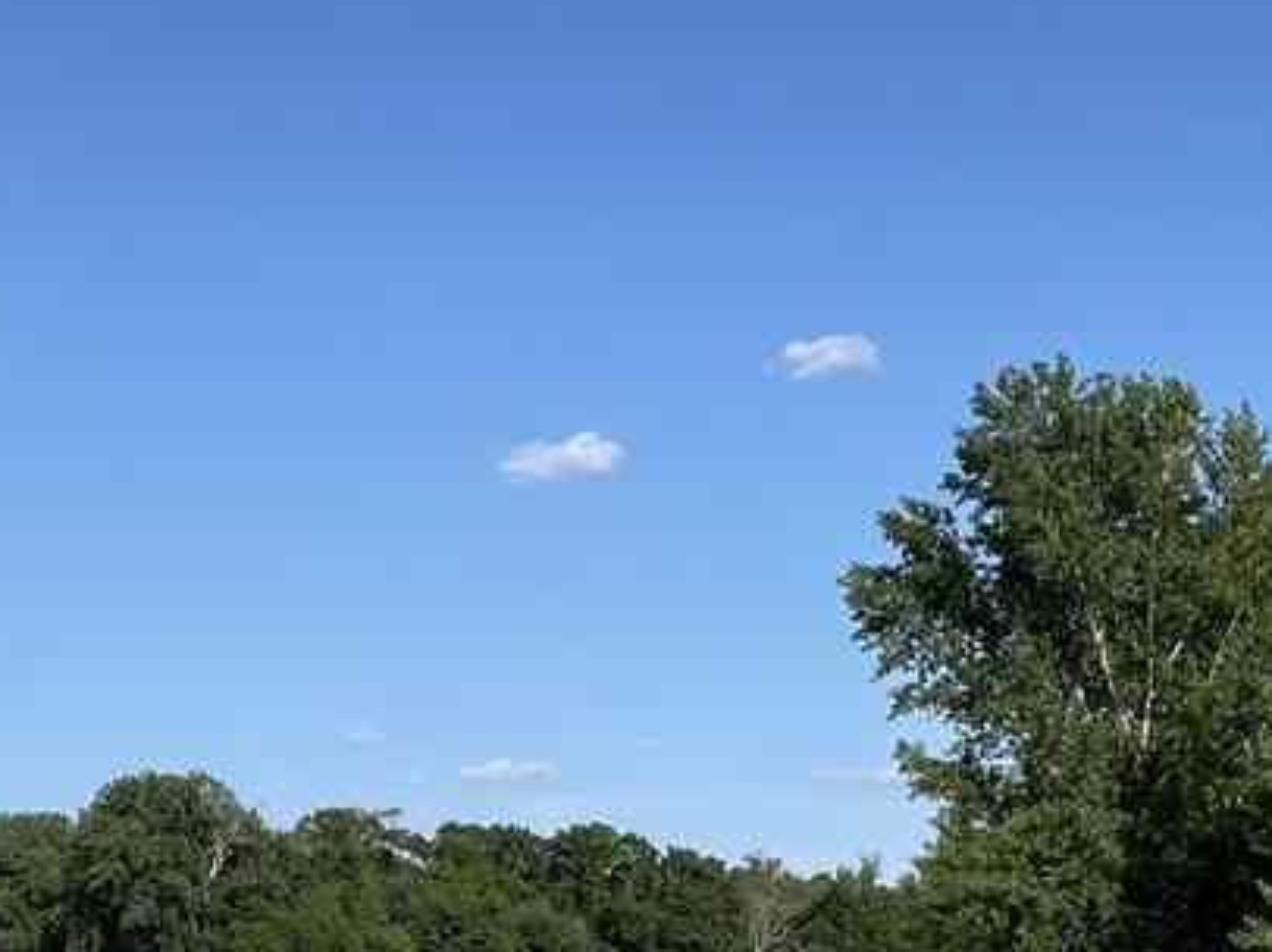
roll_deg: -0.8
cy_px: 883
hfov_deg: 23.8
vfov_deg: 17.7
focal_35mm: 82
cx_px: 461
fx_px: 3011
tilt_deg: +3.5
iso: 32
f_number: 1.6
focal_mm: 4.2
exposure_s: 1/3861
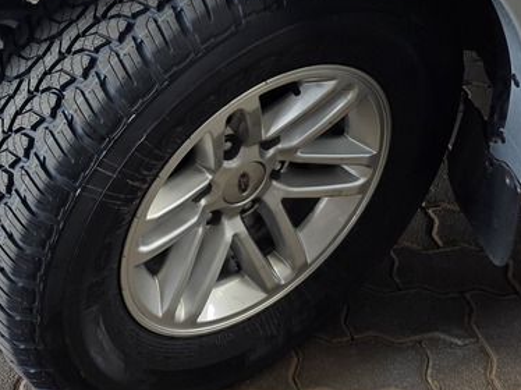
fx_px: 948
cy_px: 1
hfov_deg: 30.5
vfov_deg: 22.4
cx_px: 171
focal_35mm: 63
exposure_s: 1/180
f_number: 1.7
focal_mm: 6.25
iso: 80
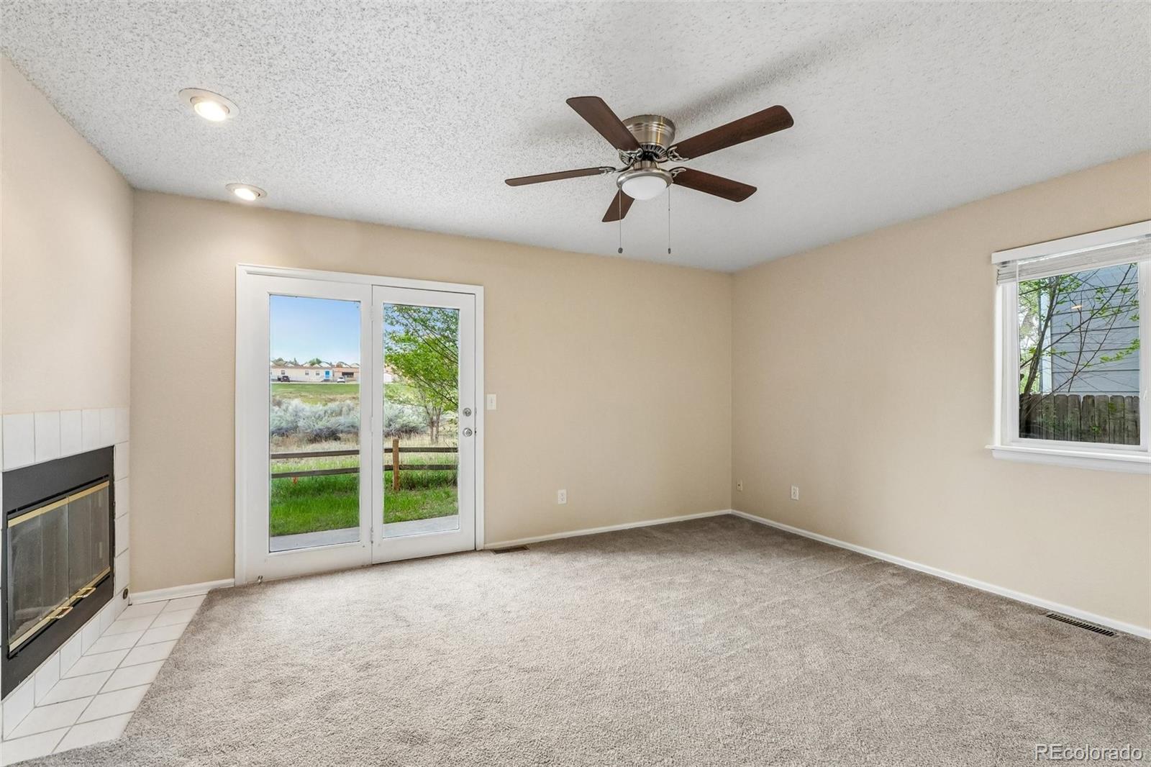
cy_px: 384
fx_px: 479
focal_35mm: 15
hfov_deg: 100.4
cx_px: 576
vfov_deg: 77.3
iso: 640
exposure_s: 1/40
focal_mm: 10
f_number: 9
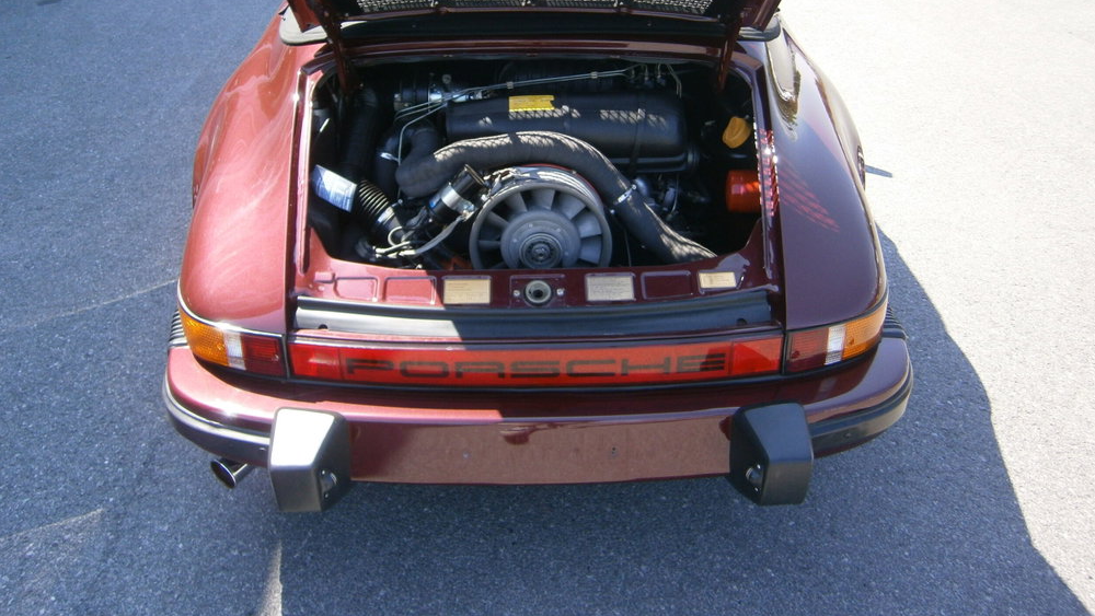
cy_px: 197
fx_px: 842
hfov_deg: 66.1
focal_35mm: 29
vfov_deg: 39.6
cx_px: 542
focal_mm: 4.7
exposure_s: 1/250
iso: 125
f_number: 2.8
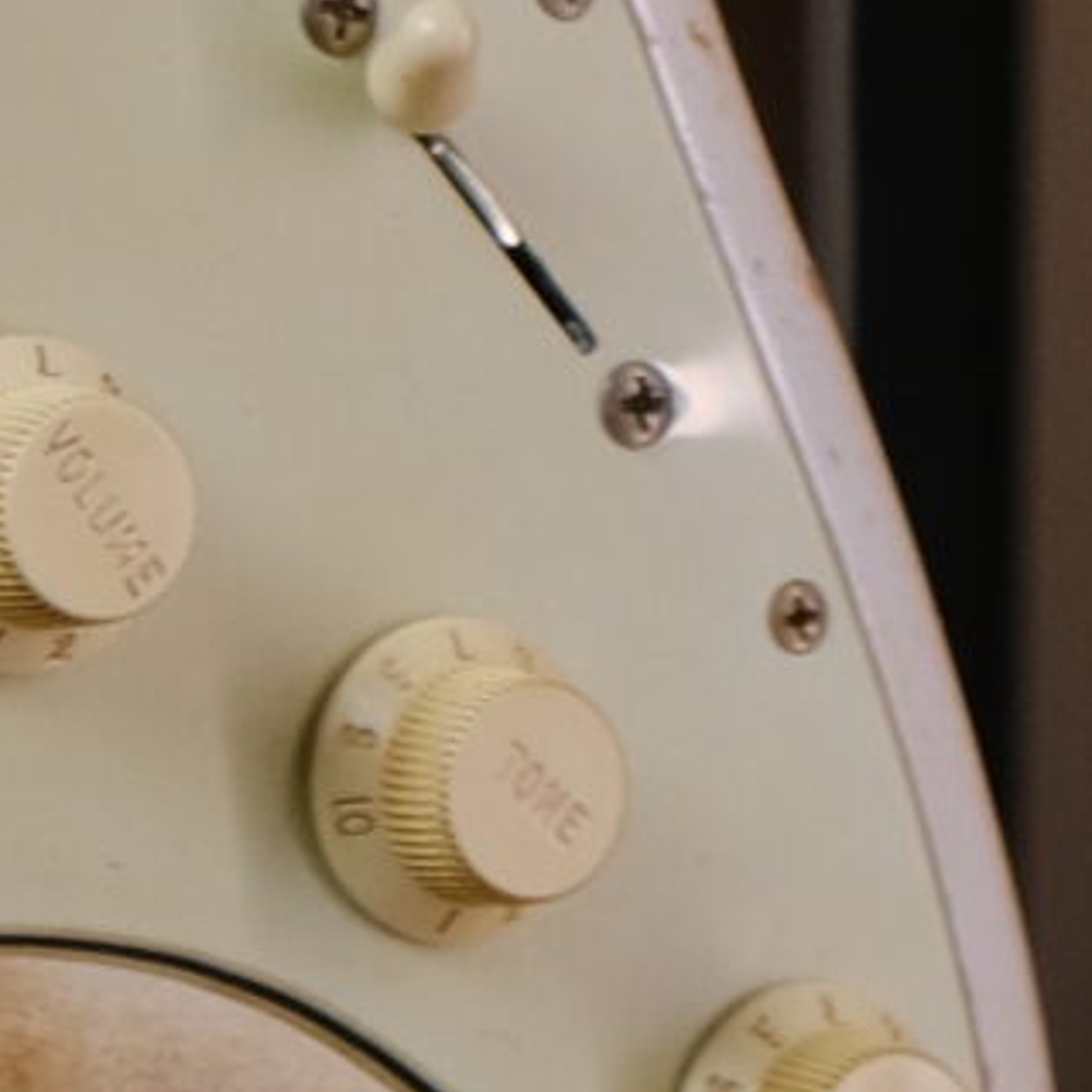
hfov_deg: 7.2
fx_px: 8530
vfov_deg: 7.2
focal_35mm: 239
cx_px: -676
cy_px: -695
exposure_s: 1/180
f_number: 4.5
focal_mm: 23.3
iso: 800
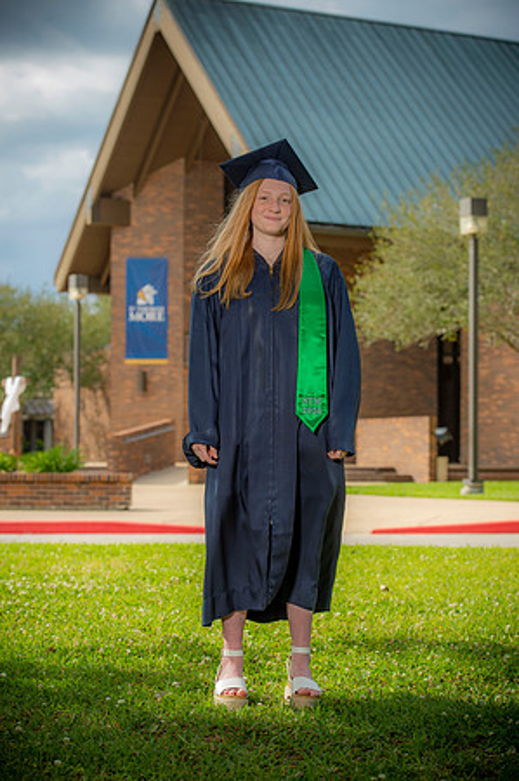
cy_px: 390
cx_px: 260
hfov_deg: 17.0
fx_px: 1734
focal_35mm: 80
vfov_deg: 25.4
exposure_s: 1/250
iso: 80
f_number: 5.6
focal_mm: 80
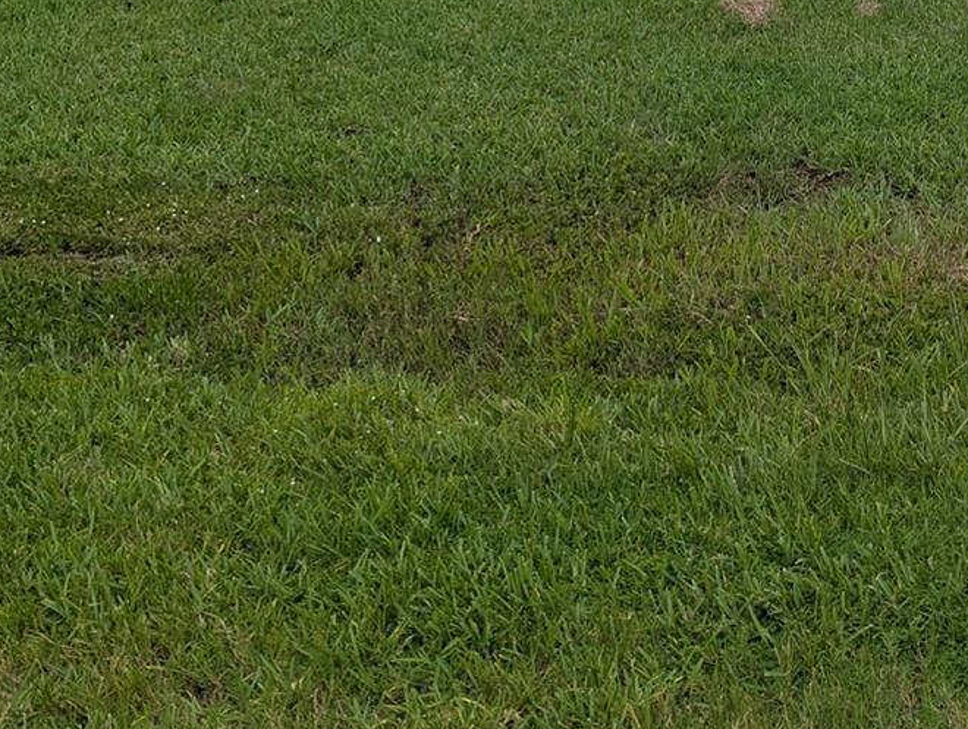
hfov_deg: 31.5
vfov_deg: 23.9
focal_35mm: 58
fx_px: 1624
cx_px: 890
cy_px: -41
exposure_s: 1/2632
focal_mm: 6.81
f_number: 1.85
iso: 41
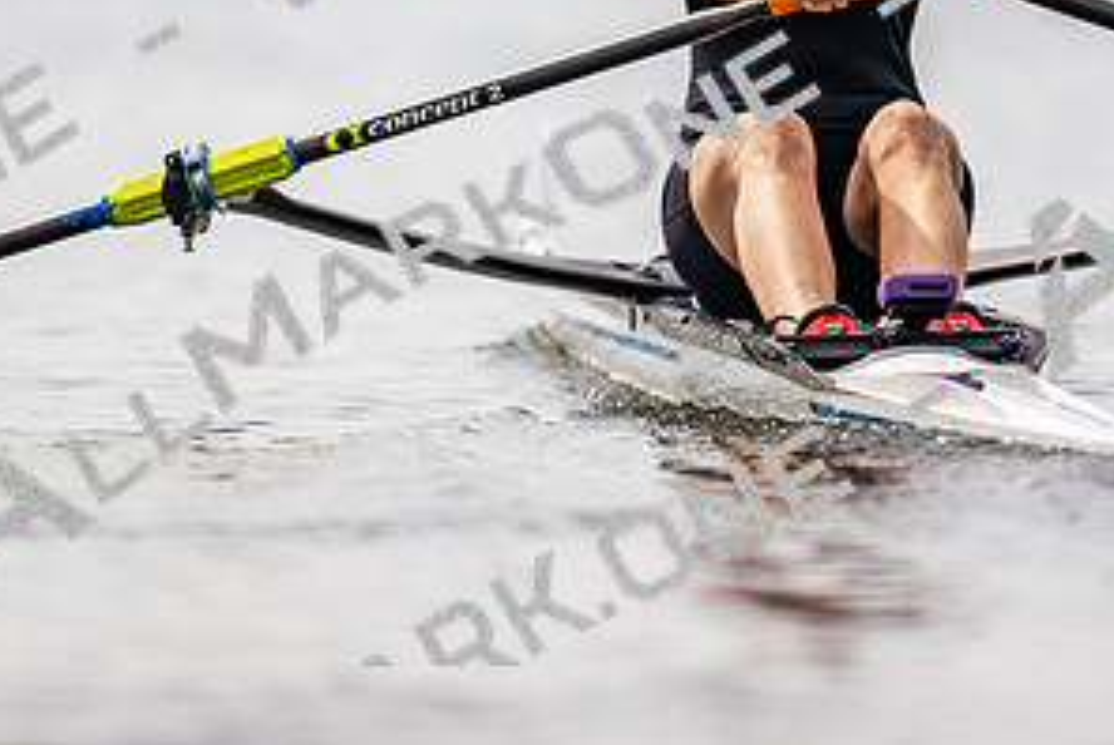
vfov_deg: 1.2
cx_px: 708
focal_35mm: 1175
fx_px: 36395
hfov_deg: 1.8
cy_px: 21
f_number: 4
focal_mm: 600
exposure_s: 1/2500
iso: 220
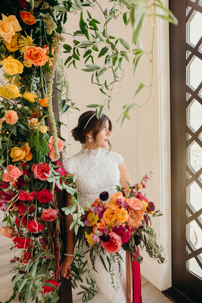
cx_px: 101
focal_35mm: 24
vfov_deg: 73.7
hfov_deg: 53.2
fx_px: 202
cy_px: 152
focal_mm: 24
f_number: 3.2
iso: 800
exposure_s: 1/400
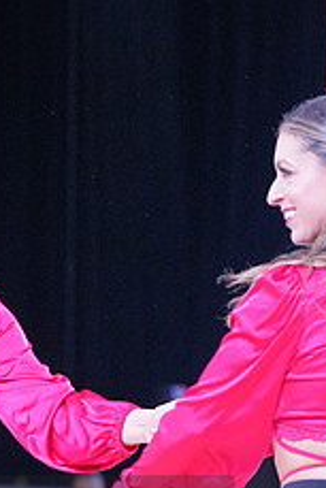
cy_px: 548
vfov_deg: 4.9
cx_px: -59
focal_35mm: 415
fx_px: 5628
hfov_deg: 3.3
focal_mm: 164
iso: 5000
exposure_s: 1/400
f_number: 5.6
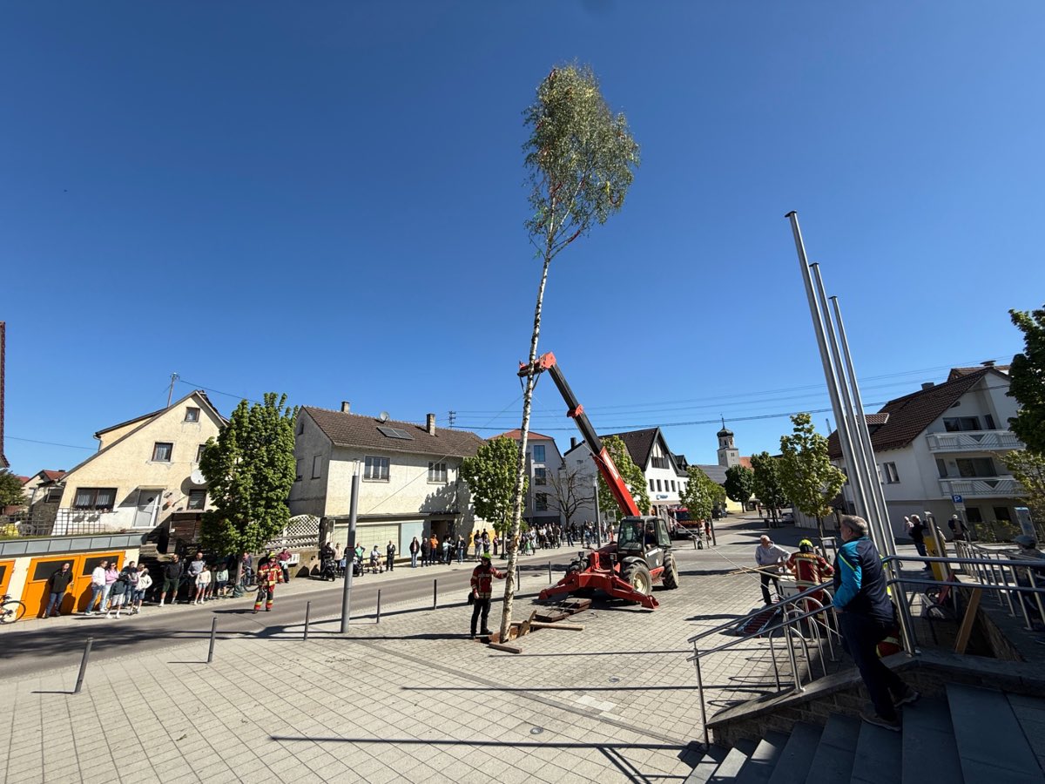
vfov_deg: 85.7
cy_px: 392
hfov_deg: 102.1
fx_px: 423
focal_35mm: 14
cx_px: 522
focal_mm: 2.22
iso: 50
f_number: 2.2
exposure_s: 1/2092
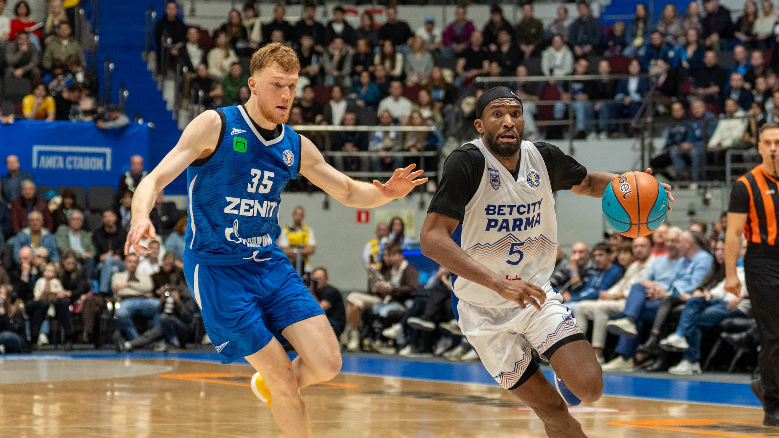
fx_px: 2789
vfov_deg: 9.0
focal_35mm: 135
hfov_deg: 15.9
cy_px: 153
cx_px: 464
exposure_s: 1/1000
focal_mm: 70
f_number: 2.8
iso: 2500
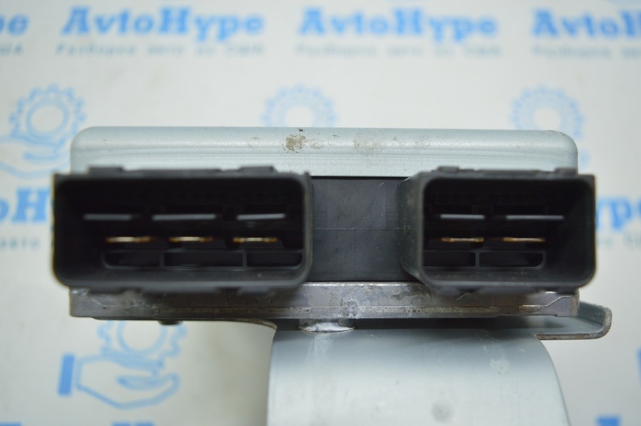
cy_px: 213
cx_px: 320
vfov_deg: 39.9
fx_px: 587
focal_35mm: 33
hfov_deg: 57.3
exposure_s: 1/60
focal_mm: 22
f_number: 3.8
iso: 400
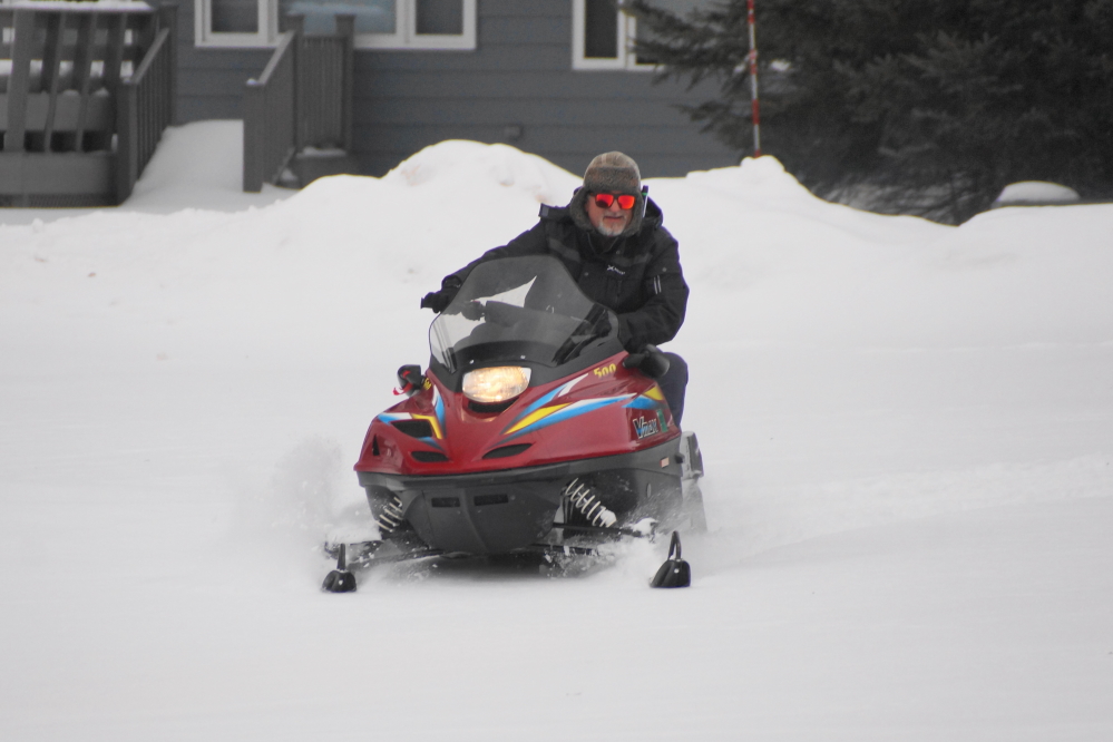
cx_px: 556
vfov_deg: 3.7
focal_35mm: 375
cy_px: 371
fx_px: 11593
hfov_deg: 5.5
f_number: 6.3
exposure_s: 1/400
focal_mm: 250
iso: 400
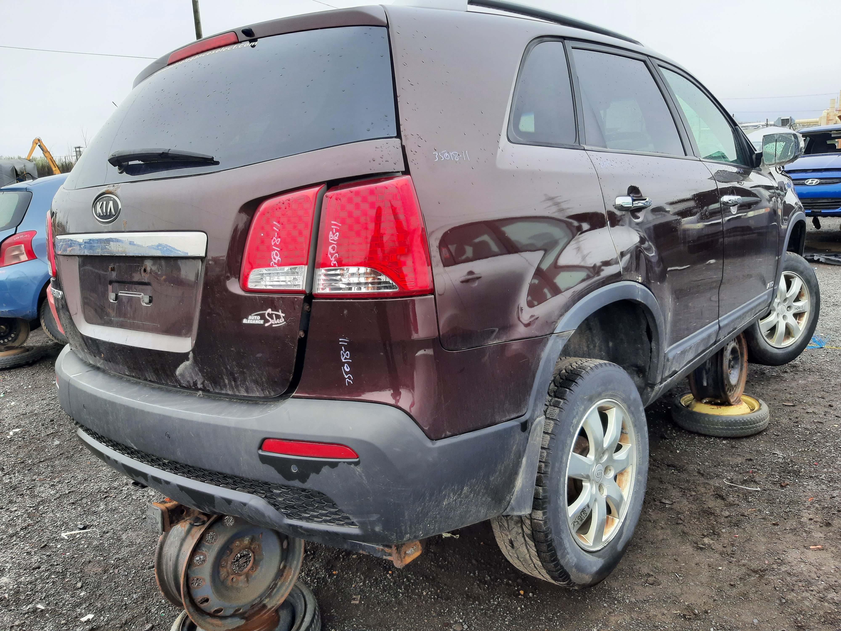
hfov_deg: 67.3
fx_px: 632
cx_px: 420
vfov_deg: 53.1
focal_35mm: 26
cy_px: 316
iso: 40
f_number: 1.7
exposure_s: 1/122
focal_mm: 3.92
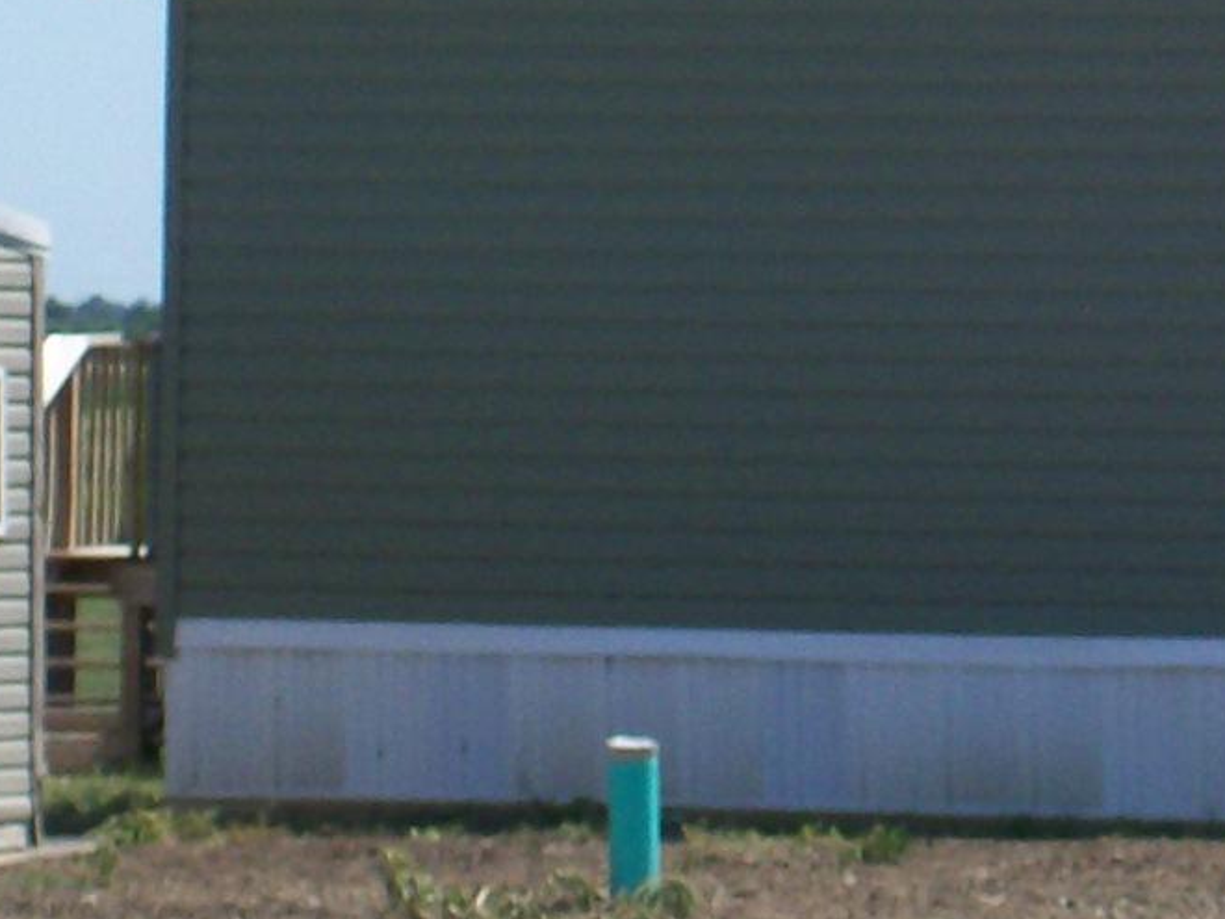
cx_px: 1429
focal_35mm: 377
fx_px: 13341
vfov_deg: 3.9
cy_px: 212
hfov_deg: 5.2
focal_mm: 18
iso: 80
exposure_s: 1/574
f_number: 4.8
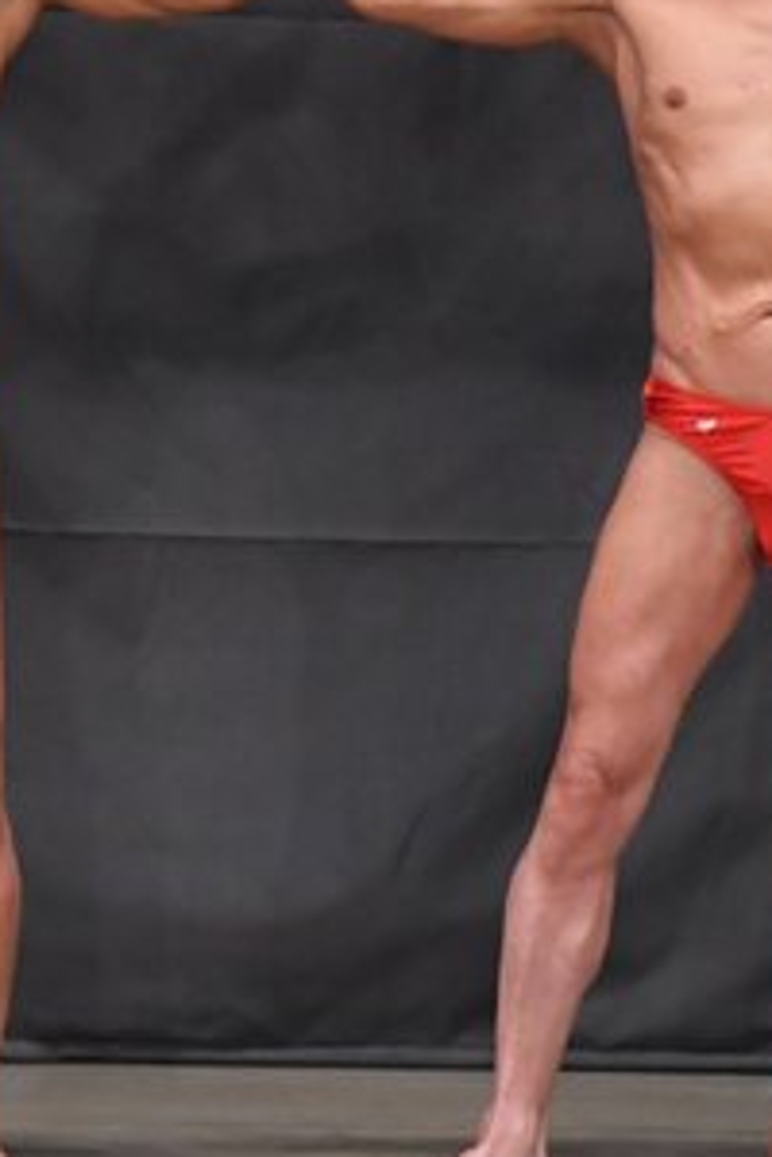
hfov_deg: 2.6
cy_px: 390
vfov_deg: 4.0
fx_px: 16758
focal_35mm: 521
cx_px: 288
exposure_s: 1/400
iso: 5000
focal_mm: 135
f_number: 5.6
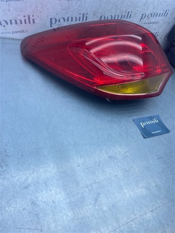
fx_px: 175
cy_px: 116
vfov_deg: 67.3
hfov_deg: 53.1
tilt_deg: -47.2
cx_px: 88
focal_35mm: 26
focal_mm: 4.25
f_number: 1.8
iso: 32
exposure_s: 1/981
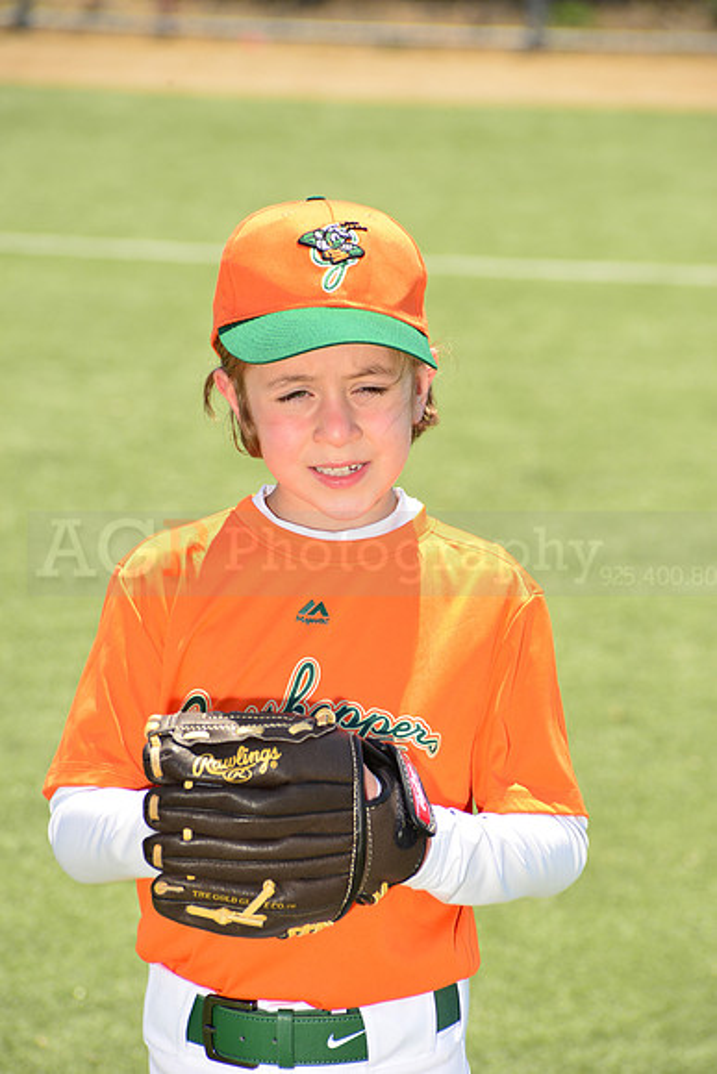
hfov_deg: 6.9
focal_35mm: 200
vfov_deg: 10.3
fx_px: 5971
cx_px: 358
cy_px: 537
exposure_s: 1/250
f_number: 11
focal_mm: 200
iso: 250
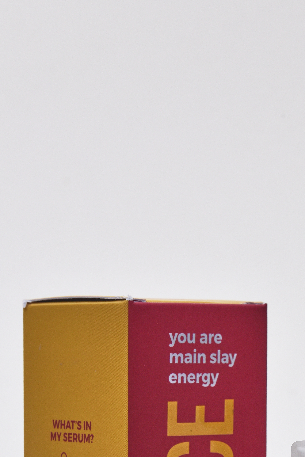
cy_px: 477
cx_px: 258
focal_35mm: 151
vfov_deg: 13.4
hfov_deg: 9.1
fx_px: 1917
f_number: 13
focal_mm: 70
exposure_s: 1/125
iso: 400
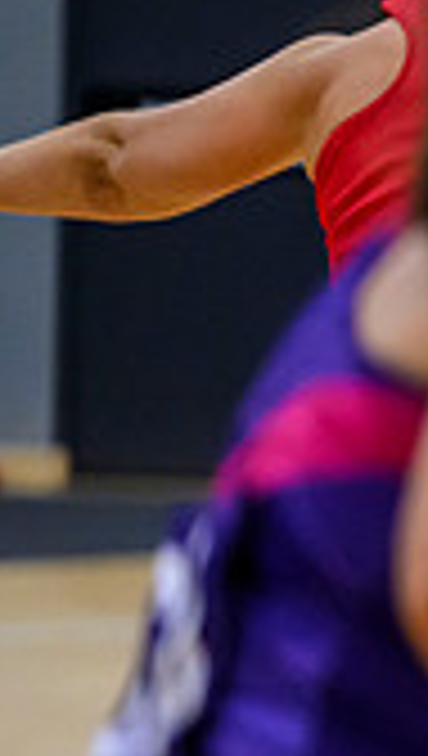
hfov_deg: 1.8
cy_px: 549
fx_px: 13504
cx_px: 1512
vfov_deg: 3.2
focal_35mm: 672
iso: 4000
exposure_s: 1/1250
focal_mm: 160
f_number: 2.8
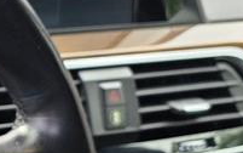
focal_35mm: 155
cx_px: -266
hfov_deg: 11.8
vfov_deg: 8.2
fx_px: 1027
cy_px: 284
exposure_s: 1/180
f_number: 1.7
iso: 40
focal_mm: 6.3
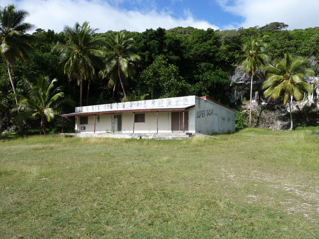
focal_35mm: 25
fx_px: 230
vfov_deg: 54.9
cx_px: 160
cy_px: 120
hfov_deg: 69.4
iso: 80
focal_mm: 4.1
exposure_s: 1/400
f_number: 4.5
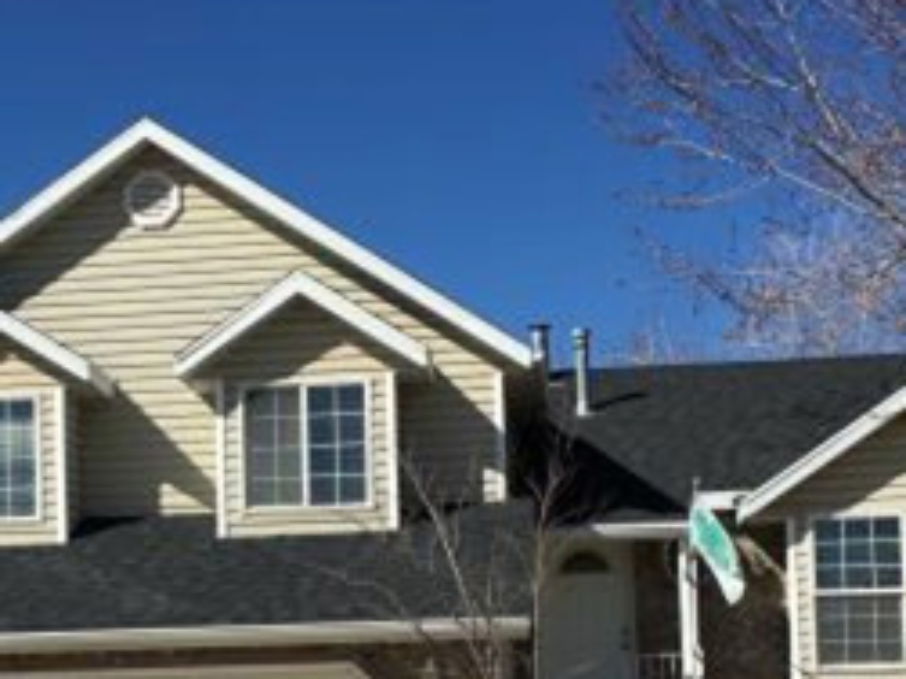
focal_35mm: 74
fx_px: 1936
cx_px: 375
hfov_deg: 26.3
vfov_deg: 19.6
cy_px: 563
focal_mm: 4.15
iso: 25
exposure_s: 1/2564
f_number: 2.2
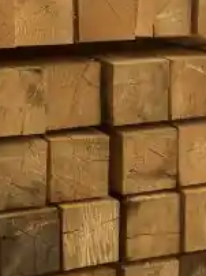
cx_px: 56
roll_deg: +1.2
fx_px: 883
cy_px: 66
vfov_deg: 17.6
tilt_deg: -8.0
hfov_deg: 13.3
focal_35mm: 111
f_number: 1.8
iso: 20
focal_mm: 4
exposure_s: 1/800
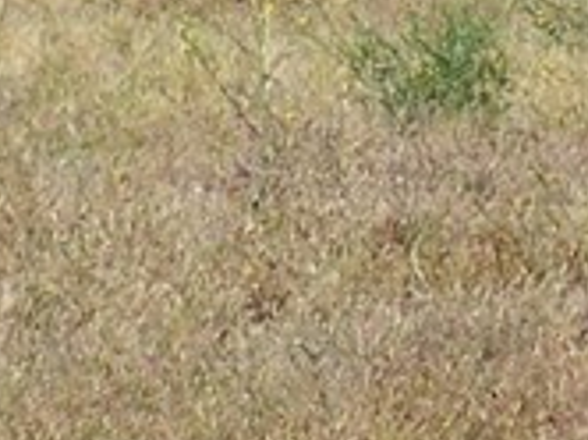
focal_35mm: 1044
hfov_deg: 1.9
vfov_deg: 1.4
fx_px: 17708
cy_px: -440
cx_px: 1304
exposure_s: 1/750
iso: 80
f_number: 4.5
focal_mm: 28
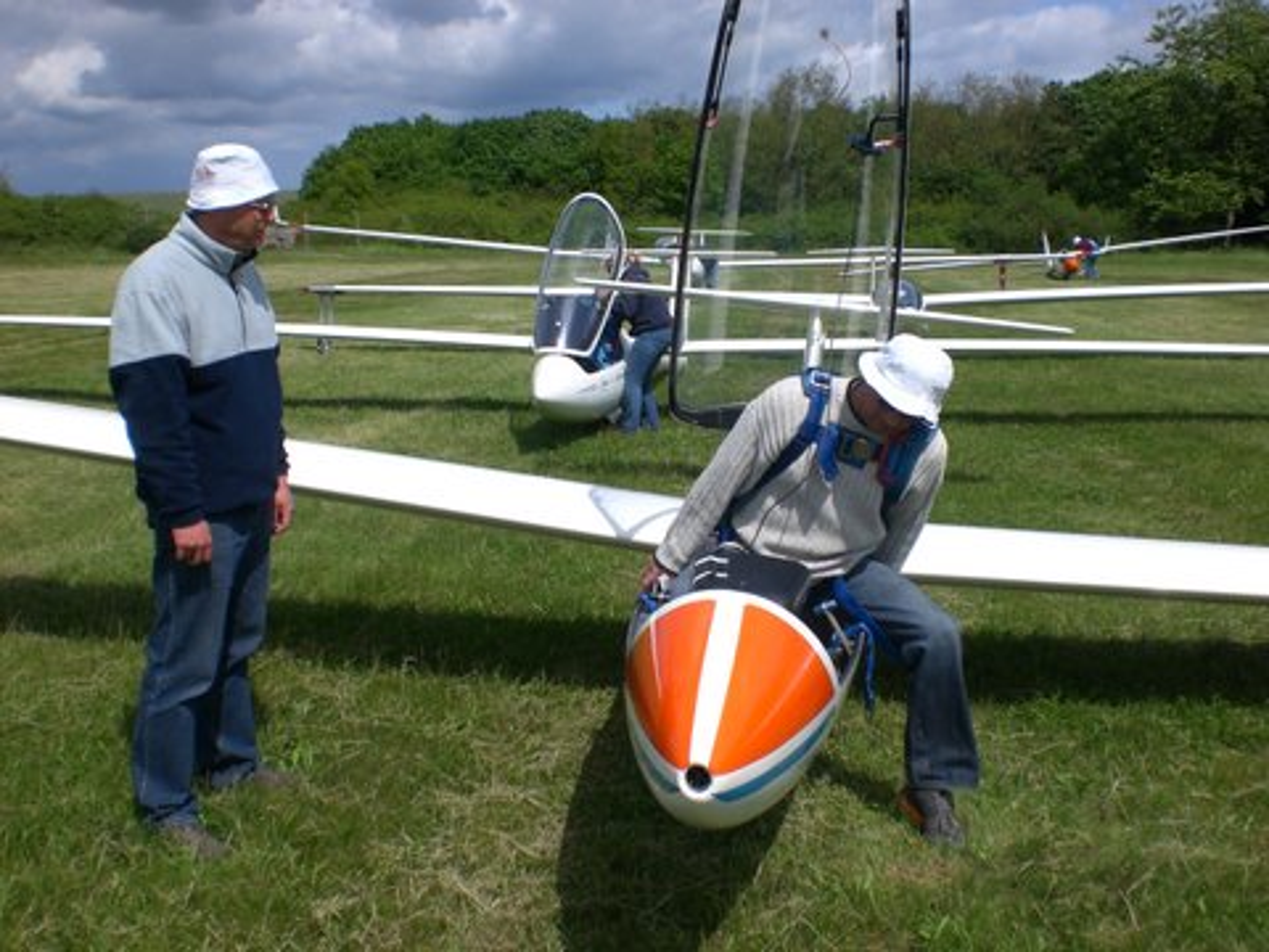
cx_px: 634
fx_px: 1393
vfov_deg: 37.7
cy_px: 476
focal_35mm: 38
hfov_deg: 49.0
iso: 50
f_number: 4.4
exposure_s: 1/800
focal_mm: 6.3
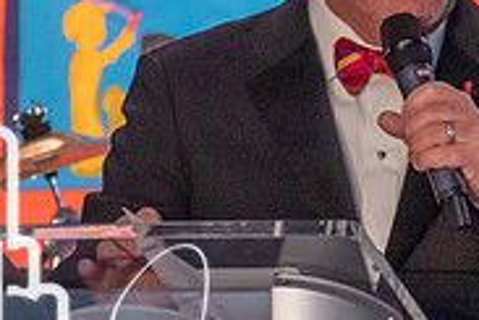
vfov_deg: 1.1
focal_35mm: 1253
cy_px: 143
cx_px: 442
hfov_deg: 1.6
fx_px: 16671
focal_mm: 260
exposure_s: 1/60
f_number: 6
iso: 1100
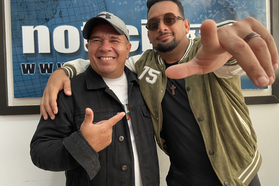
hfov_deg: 65.5
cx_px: 142
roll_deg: +1.9
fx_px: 217
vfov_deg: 46.4
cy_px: 87
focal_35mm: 28
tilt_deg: -1.7
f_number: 1.8
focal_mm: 4.25
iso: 125
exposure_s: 1/60
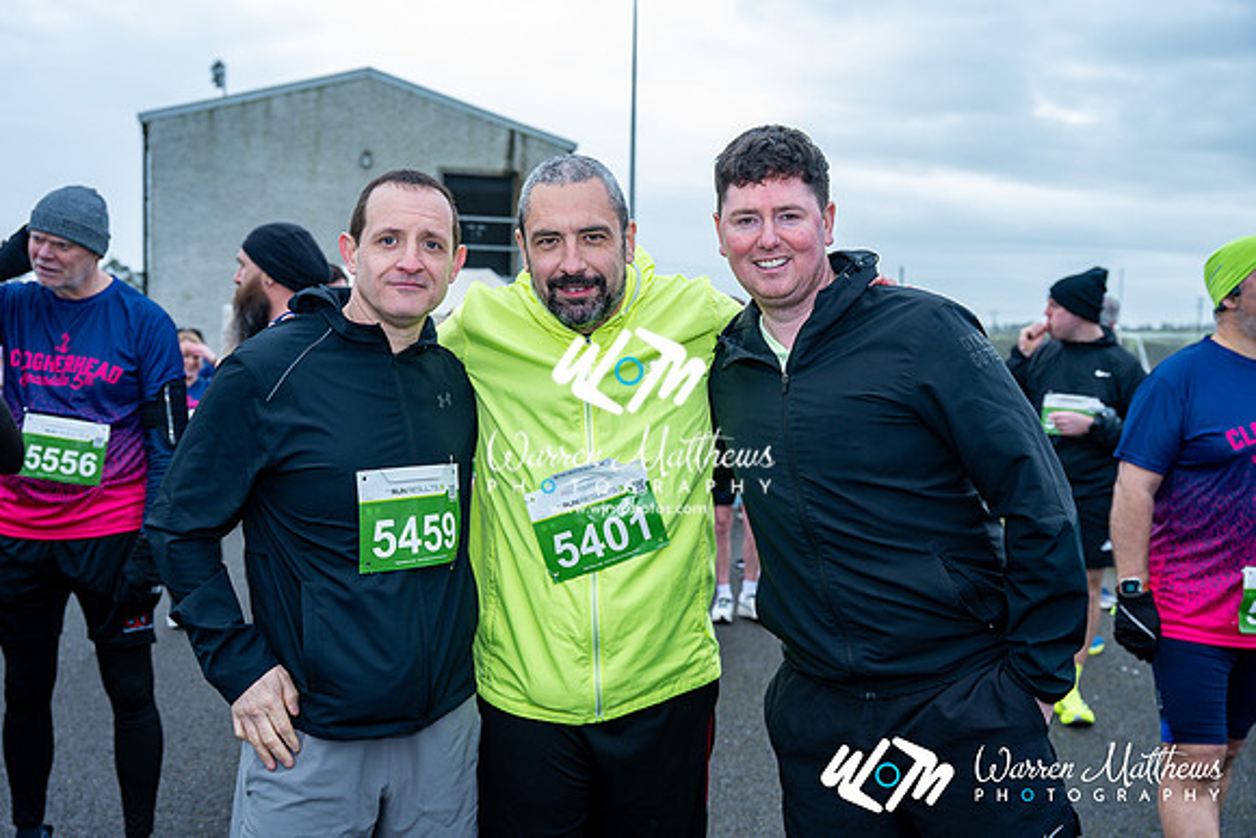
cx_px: 628
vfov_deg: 37.9
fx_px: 1221
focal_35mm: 35
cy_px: 419
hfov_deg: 54.4
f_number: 4
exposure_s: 1/200
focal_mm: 35
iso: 100
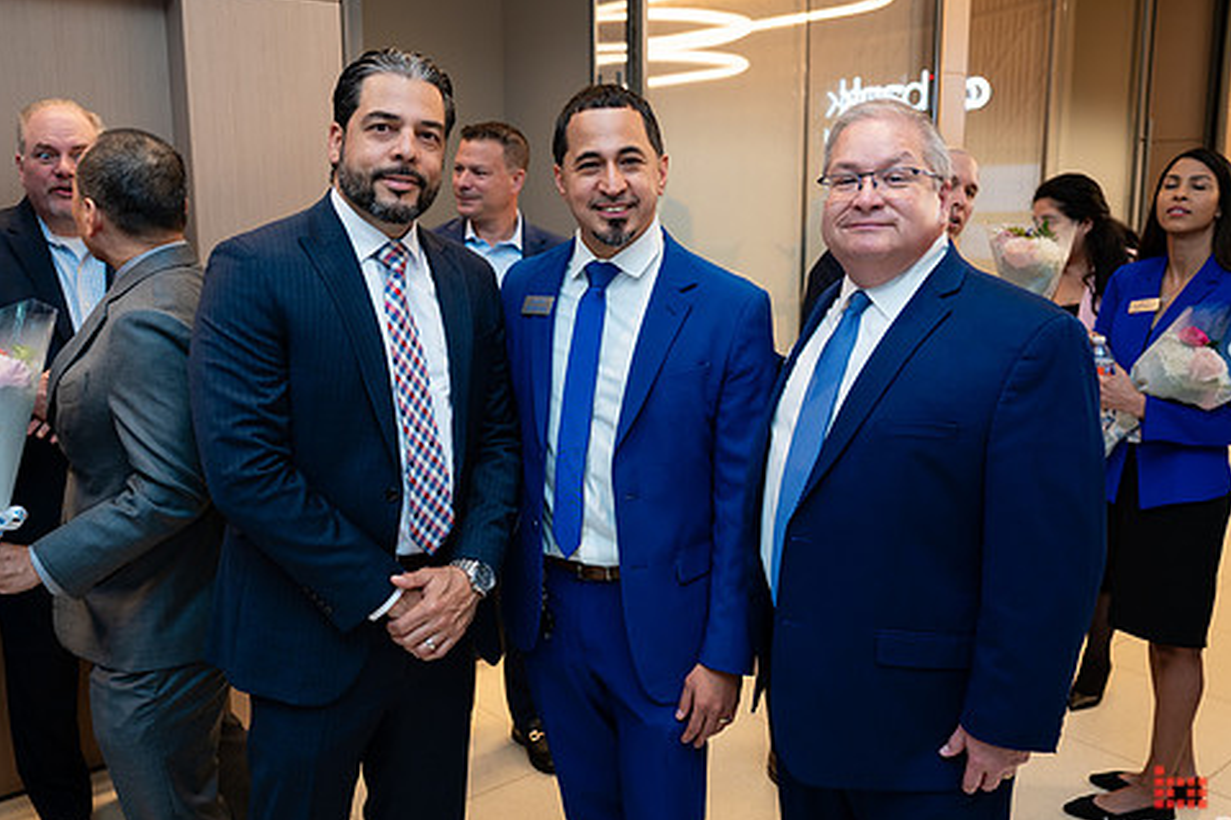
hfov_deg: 57.2
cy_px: 404
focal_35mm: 33
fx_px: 1128
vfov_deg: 39.9
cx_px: 591
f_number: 3.2
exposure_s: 1/200
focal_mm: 27
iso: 400
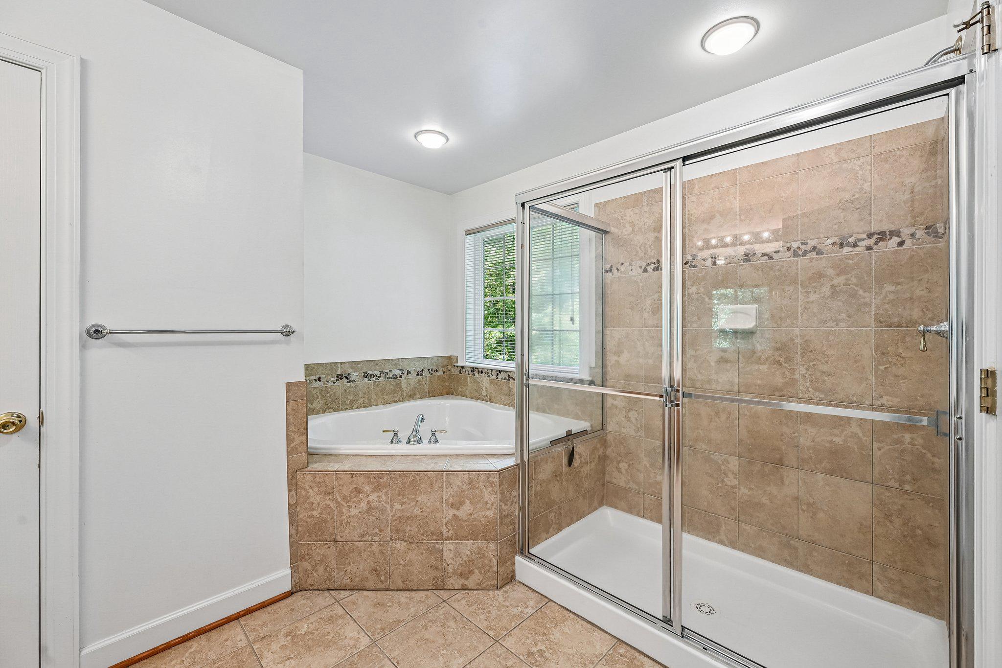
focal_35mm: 14
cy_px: 334
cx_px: 501
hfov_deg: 104.3
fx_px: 390
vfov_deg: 81.2
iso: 220
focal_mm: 14
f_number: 8
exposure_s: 1/15
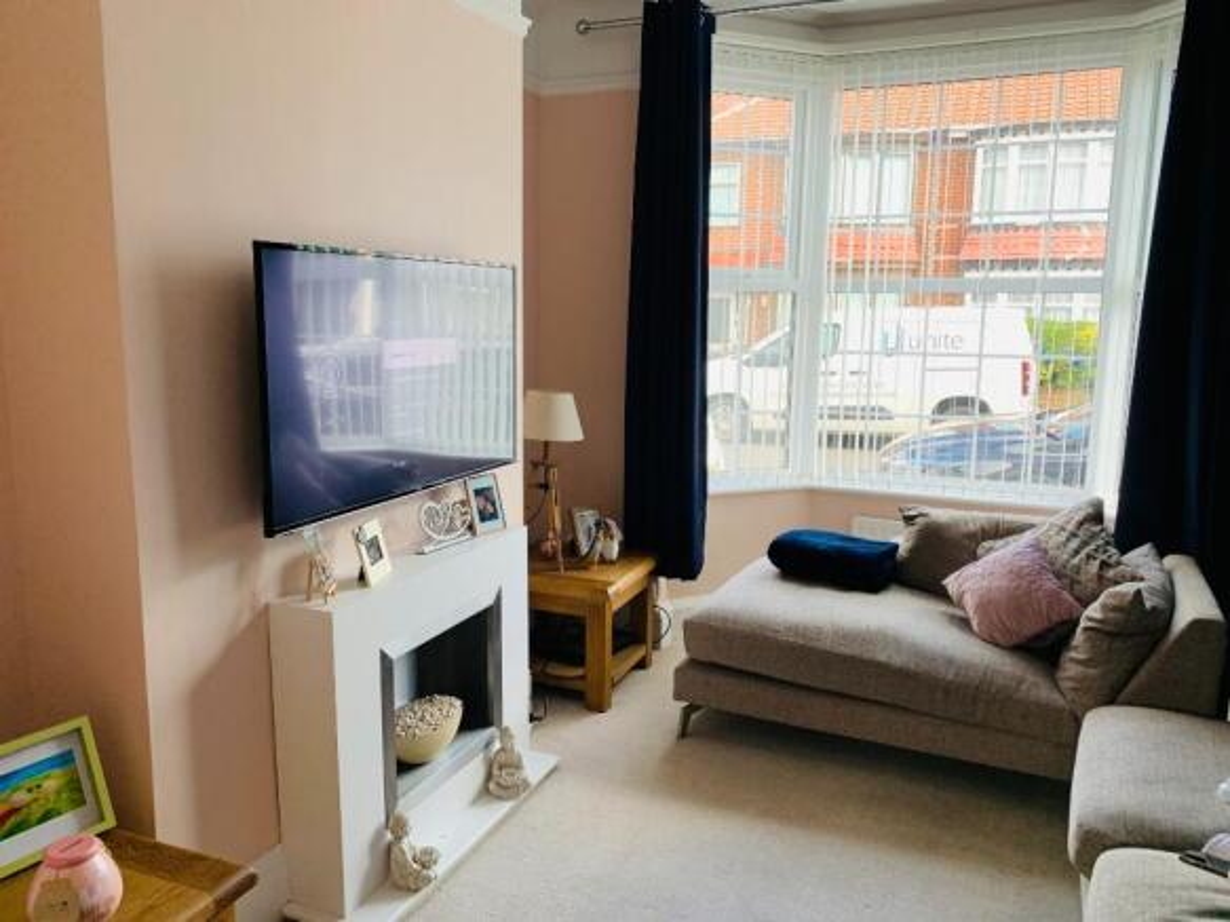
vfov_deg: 53.0
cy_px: 461
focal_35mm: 26
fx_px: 924
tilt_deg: -10.1
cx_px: 615
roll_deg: -0.2
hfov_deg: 67.3
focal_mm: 4.25
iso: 64
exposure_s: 1/121
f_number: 1.8
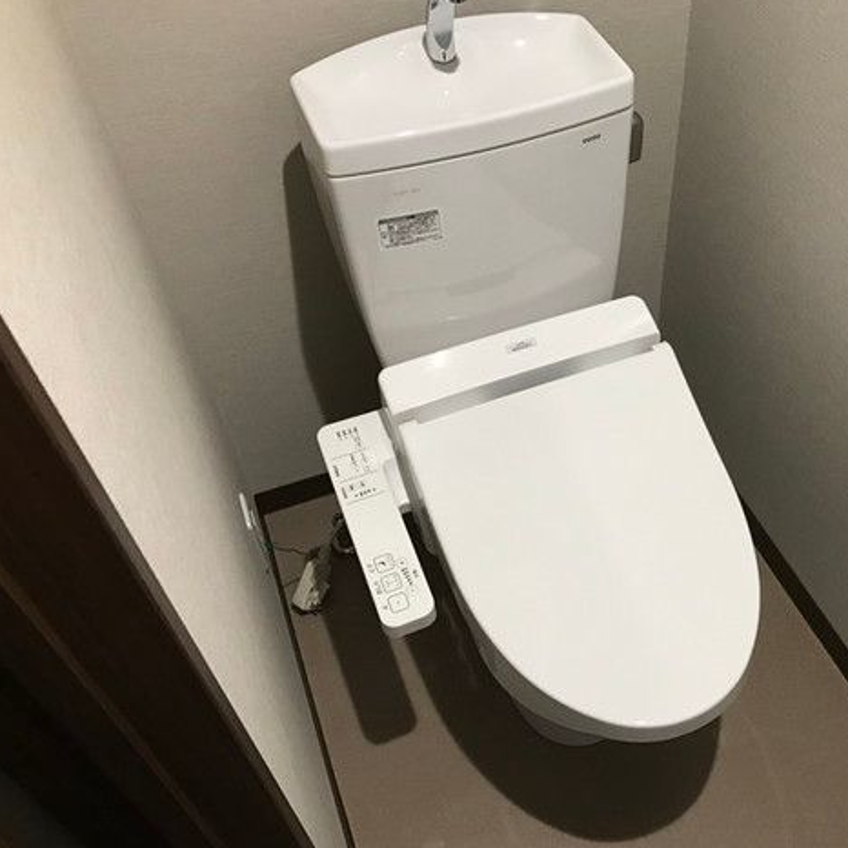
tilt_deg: -49.7
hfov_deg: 47.7
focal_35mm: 34
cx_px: 566
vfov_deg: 48.5
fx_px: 942
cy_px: 426
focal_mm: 3.99
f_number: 1.8
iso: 50
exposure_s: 1/15
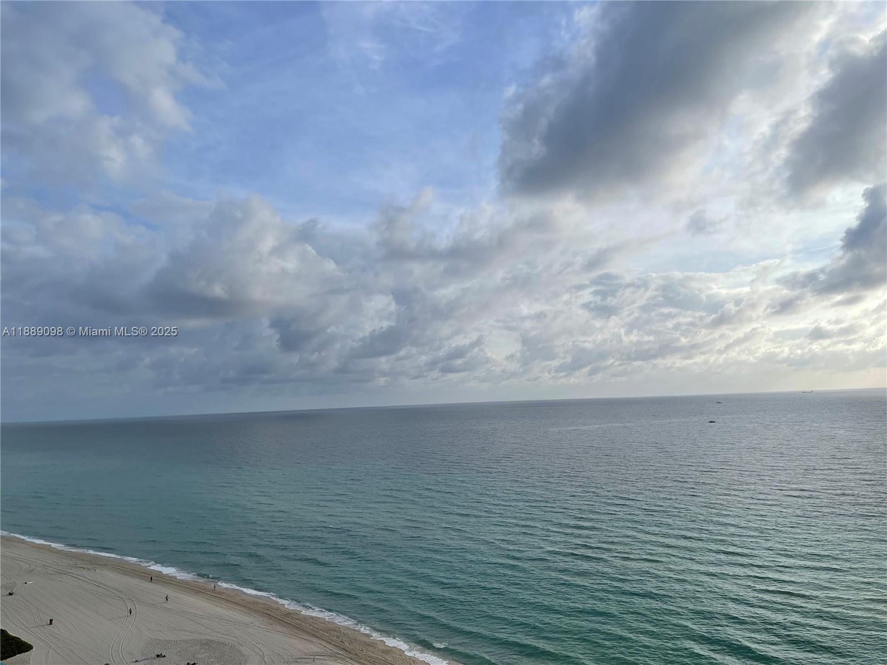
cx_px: 444
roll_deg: +2.4
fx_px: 641
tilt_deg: +5.2
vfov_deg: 54.9
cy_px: 332
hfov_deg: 69.4
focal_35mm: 25
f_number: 1.6
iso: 32
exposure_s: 1/5376
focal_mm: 5.1
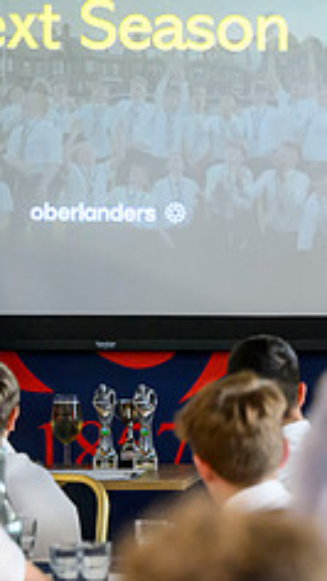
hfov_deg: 3.9
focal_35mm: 309
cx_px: 711
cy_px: 393
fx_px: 4756
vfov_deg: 7.0
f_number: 3.2
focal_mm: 120
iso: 5000
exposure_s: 1/160
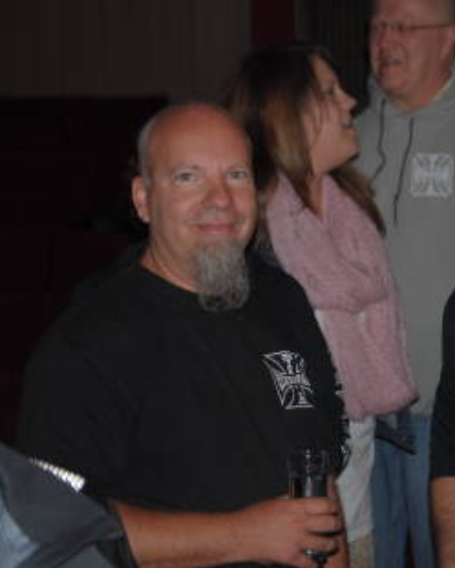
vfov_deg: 16.1
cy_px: 279
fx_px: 2014
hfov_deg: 12.9
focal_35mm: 120
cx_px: 333
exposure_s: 1/60
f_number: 4
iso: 200
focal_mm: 55
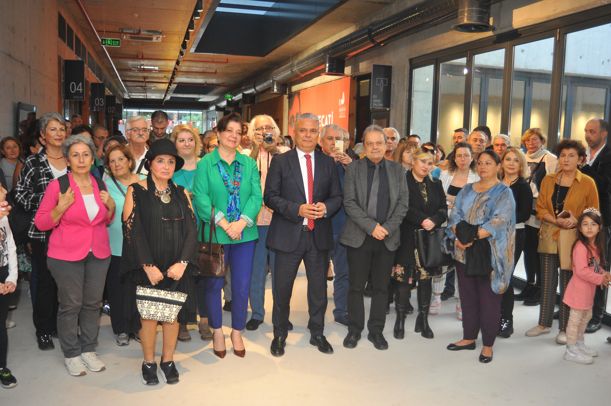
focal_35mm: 34
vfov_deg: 38.8
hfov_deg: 55.8
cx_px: 306
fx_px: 577
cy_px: 203
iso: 2000
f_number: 3.8
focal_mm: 34
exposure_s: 1/125
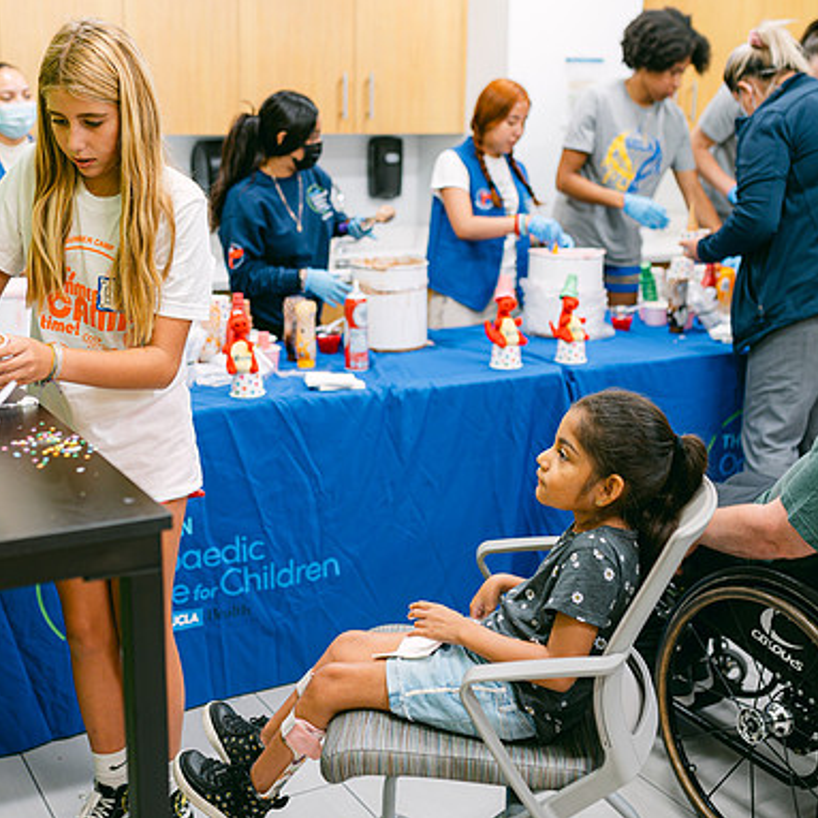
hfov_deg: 37.4
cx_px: 329
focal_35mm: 45
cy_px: 408
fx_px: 1203
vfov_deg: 37.6
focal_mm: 35
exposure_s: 1/125
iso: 140
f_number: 2
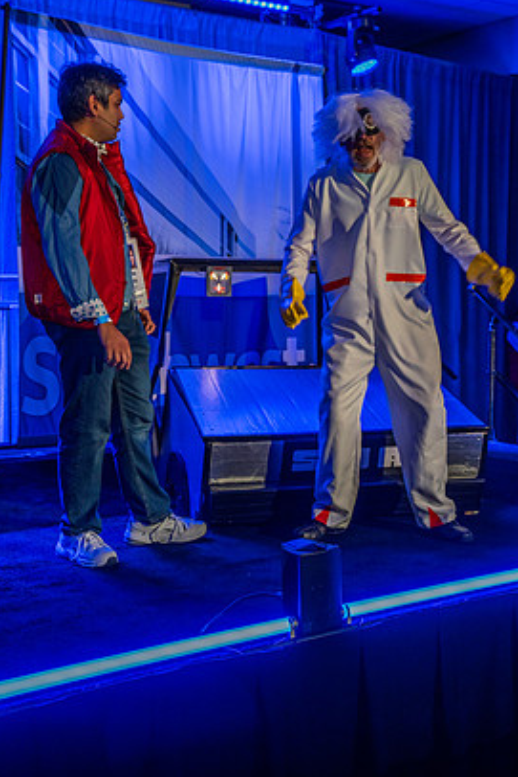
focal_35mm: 51
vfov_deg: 38.8
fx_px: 1100
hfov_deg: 26.5
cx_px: 262
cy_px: 358
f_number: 4.5
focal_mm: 46
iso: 2000
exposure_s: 1/200
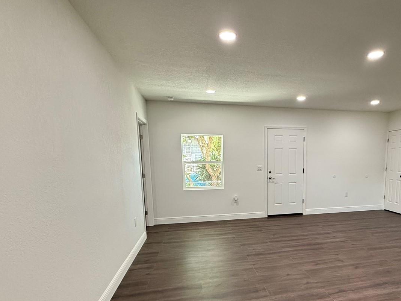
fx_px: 243
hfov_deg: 77.1
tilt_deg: -6.9
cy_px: 193
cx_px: 258
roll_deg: +0.8
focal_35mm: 21
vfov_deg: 62.3
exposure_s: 1/99
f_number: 2.2
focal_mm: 2.22
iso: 250
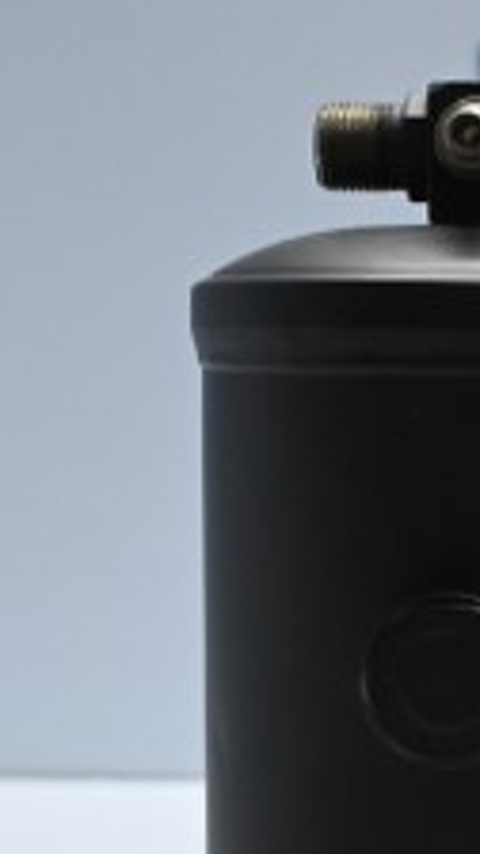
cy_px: 587
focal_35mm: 143
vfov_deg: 15.0
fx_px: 3236
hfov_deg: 8.2
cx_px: 838
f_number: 5
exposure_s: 1/125
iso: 1800
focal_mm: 34
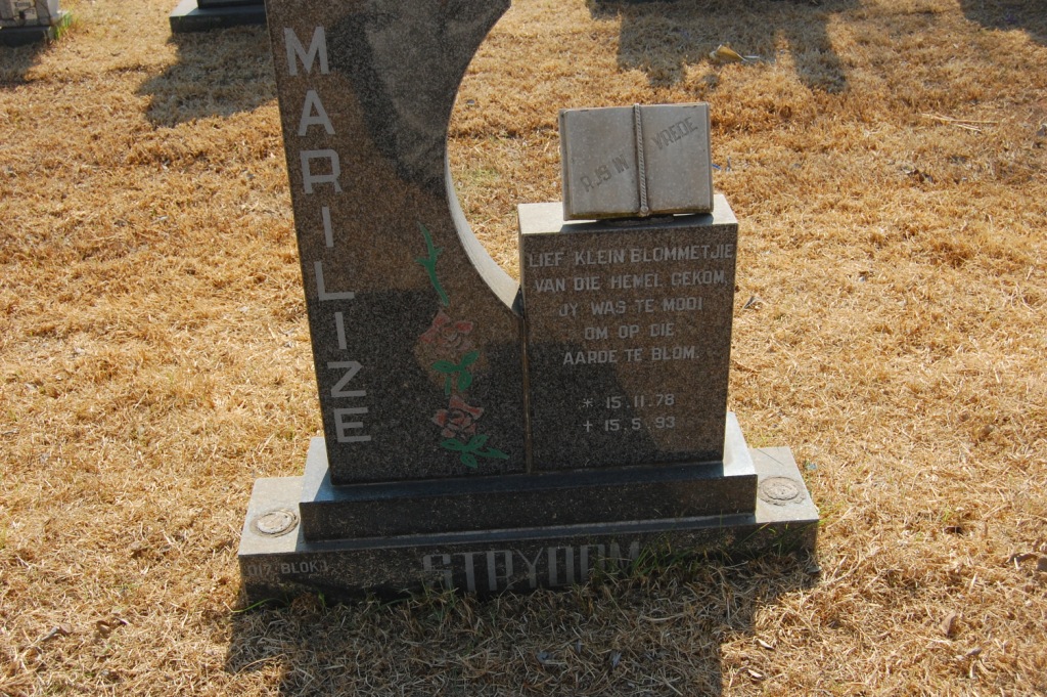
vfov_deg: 34.2
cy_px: 348
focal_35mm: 39
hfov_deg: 49.6
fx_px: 1133
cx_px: 524
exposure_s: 1/640
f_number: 7.1
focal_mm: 26
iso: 400
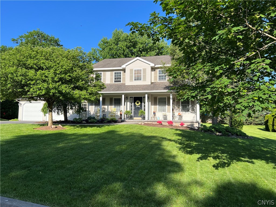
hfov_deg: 67.3
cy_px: 104
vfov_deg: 53.1
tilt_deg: +3.7
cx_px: 138
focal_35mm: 26
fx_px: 207
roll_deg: -0.8
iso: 50
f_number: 1.5
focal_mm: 5.7
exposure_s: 1/1901
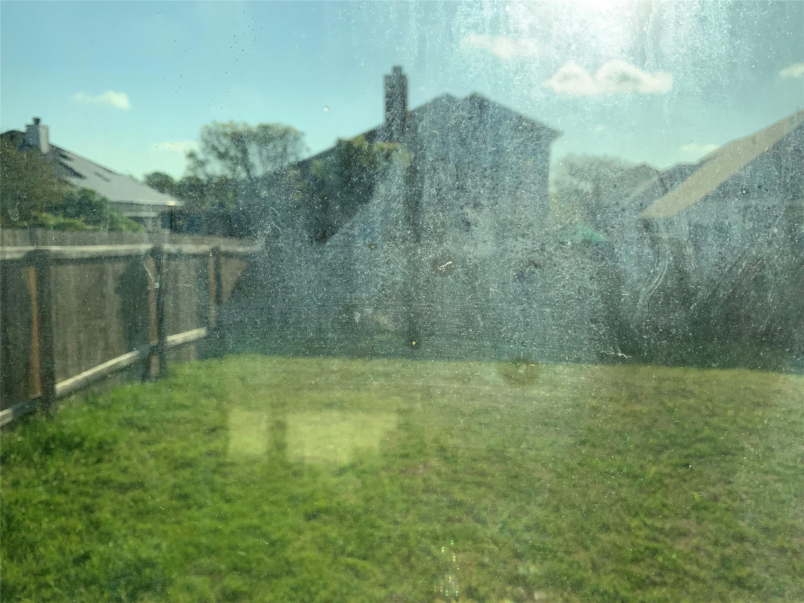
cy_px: 302
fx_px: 674
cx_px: 402
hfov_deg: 61.7
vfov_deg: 48.2
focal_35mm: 29
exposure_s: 1/2427
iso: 16
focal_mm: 3
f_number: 1.8
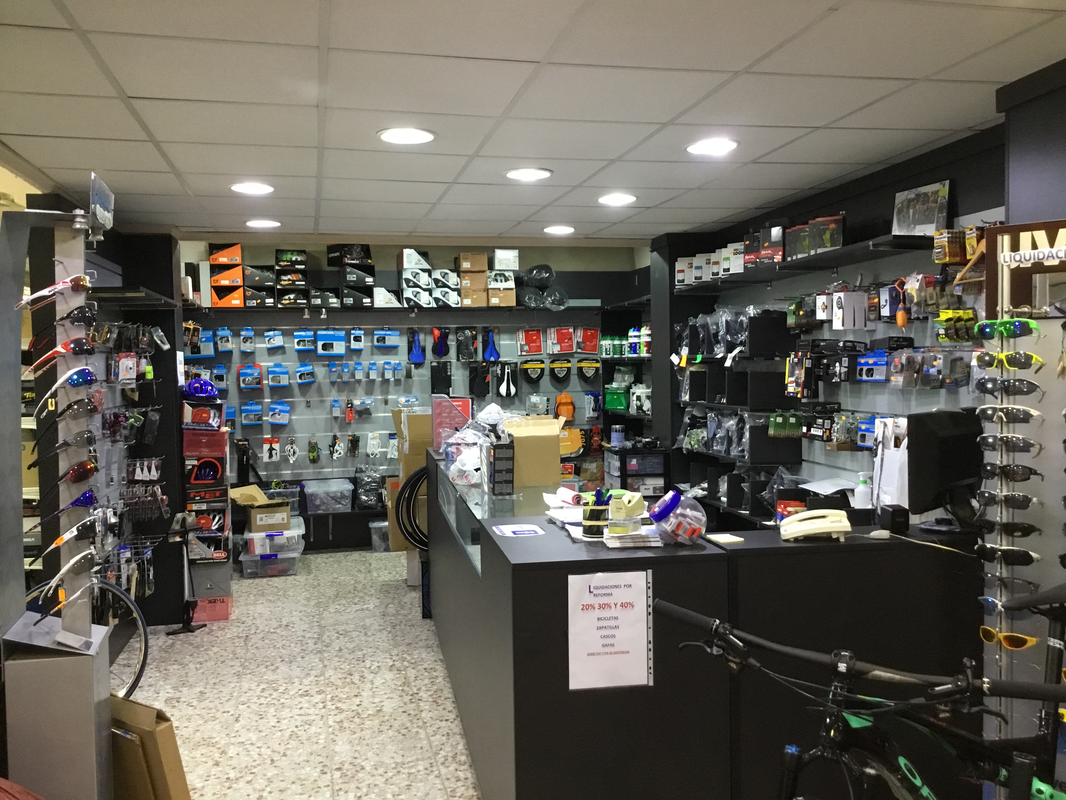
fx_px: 955
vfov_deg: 45.4
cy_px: 400
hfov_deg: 58.4
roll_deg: +1.9
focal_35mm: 31
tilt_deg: -2.2
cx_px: 533
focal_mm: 3.3
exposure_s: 1/33
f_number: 2.4
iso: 200
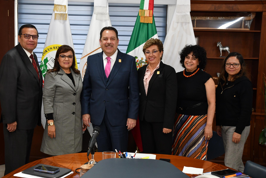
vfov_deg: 25.1
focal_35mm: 54
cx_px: 117
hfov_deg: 36.8
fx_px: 399
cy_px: 82
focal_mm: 32
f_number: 5.6
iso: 1000
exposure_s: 1/100
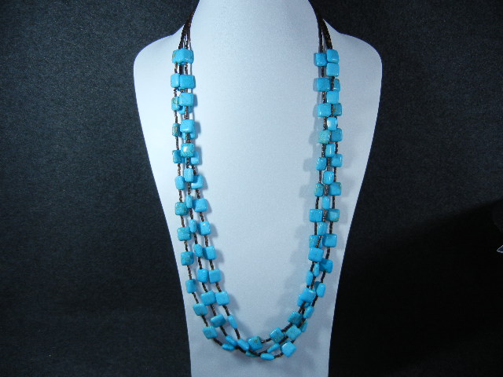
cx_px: 252
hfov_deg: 60.0
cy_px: 188
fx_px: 436
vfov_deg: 46.8
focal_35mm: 30
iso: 230
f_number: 3.5
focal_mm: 5.4
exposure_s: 1/62.5
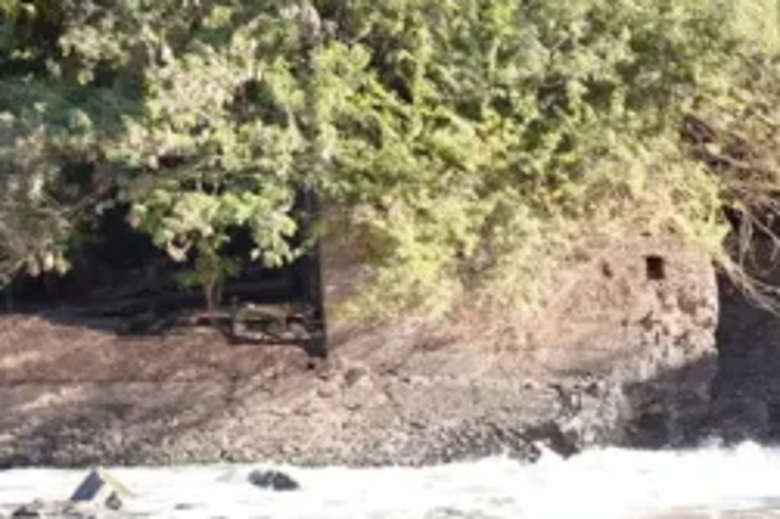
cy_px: 598
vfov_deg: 9.5
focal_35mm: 143
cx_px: 696
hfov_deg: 14.2
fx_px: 3096
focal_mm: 35
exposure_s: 1/80
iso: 100
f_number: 4.5
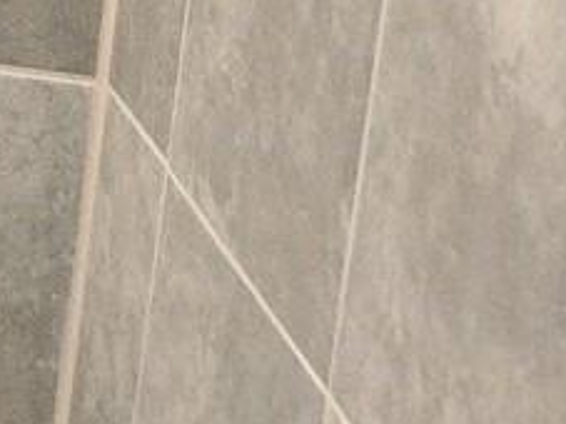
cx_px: -1344
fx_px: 2647
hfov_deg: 8.9
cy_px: -624
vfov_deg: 8.3
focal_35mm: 162
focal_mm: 5.4
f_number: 1.8
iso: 160
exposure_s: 1/60
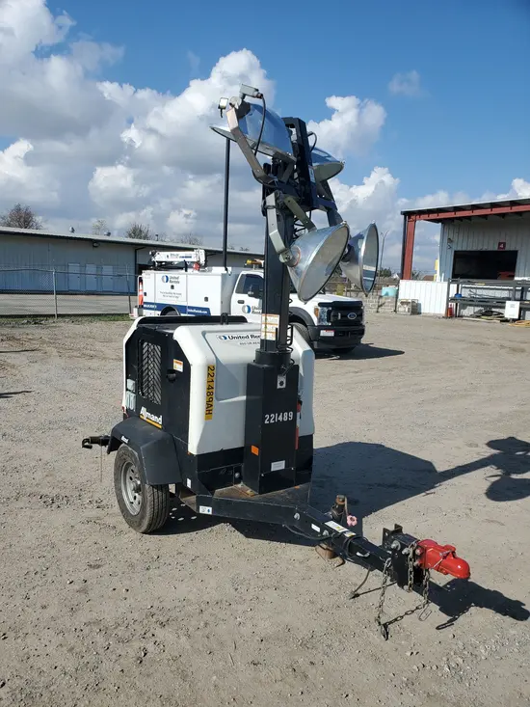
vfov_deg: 67.3
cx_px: 265
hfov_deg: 53.1
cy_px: 354
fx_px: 531
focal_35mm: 26
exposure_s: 1/2423
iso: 50
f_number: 2.4
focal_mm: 4.3
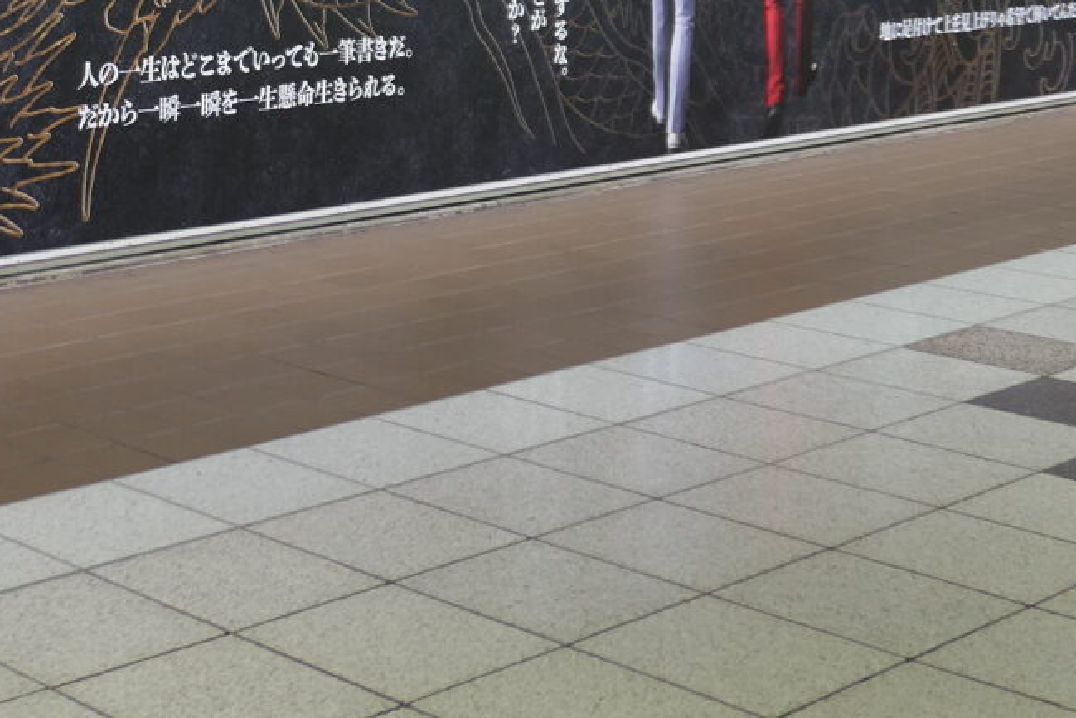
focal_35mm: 71
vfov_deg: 18.4
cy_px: -91
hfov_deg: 27.1
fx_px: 2122
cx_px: 33
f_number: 1.4
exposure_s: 1/100
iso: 125
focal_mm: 8.8
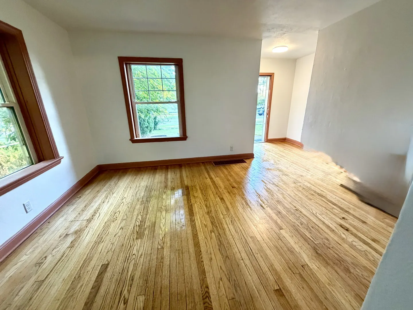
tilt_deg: -17.1
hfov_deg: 102.1
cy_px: 155
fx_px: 167
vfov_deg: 85.7
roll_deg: +1.2
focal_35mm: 14
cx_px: 206
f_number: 2.2
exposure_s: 1/60
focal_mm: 2.22
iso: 400
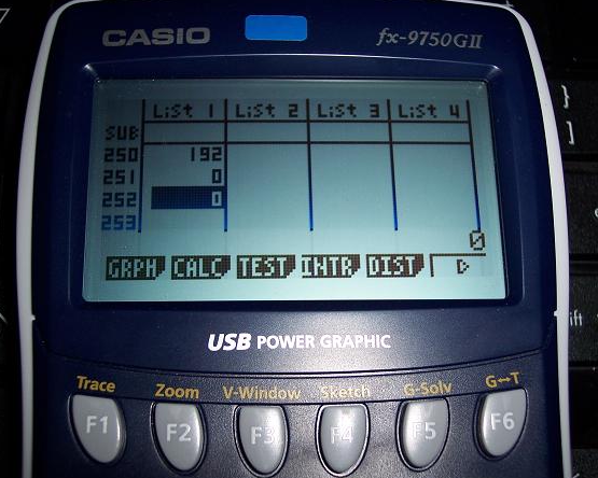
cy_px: 283
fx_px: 867
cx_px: 294
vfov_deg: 30.8
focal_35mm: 49
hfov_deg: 38.0
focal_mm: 8
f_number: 2.8
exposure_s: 1/60
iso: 100
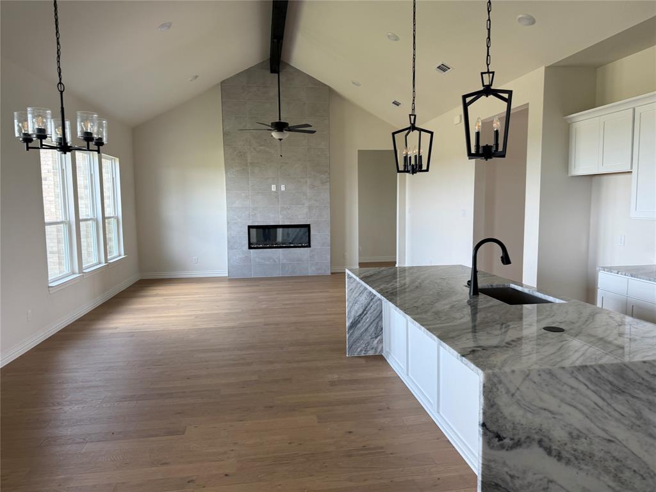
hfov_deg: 71.6
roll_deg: +1.6
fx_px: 455
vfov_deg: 56.8
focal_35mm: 24
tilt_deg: -4.8
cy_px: 246
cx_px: 328
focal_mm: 6.76
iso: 125
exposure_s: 1/121
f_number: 1.78
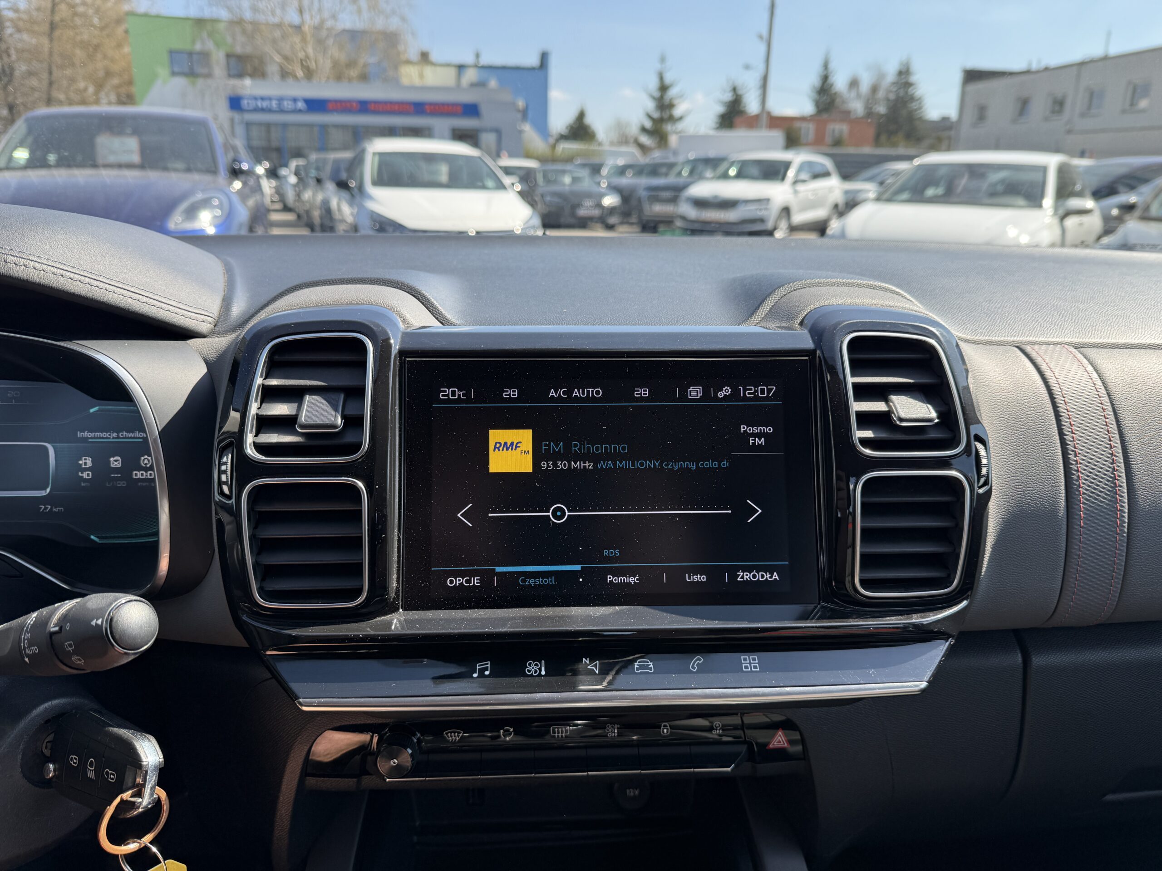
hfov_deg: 71.6
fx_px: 806
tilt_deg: -15.2
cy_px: 436
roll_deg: -1.1
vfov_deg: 56.8
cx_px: 581
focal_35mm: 24
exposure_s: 1/909
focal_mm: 6.76
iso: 80
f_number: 1.78
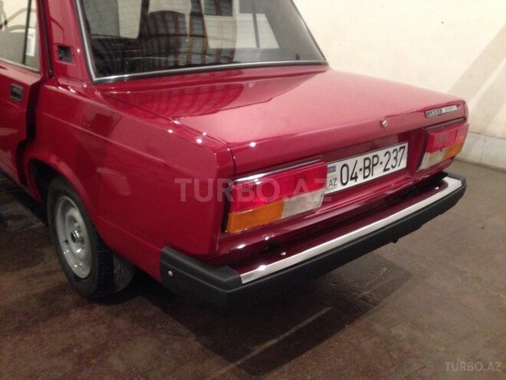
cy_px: 190
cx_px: 253
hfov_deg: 55.4
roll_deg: -0.7
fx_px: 482
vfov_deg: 42.9
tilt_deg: -21.9
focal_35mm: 33
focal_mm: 4.12
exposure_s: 1/15
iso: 500
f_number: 2.4
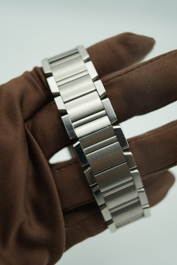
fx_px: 258
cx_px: 88
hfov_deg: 37.9
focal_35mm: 35
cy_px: 132
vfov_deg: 54.4
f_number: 5
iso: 400
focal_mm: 35
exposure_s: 1/250
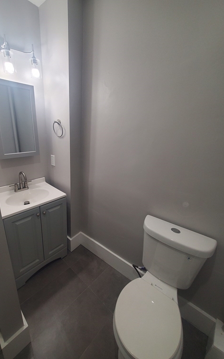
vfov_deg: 105.3
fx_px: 137
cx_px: 93
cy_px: 179
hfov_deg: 78.0
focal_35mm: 14
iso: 100
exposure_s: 1/60
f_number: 2.2
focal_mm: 1.8
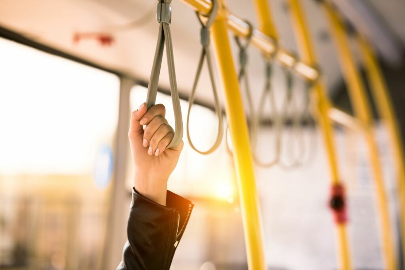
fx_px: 1519
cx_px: 202
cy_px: 135
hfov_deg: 15.2
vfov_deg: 10.2
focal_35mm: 135
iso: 160
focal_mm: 135
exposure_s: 1/250
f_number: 3.2
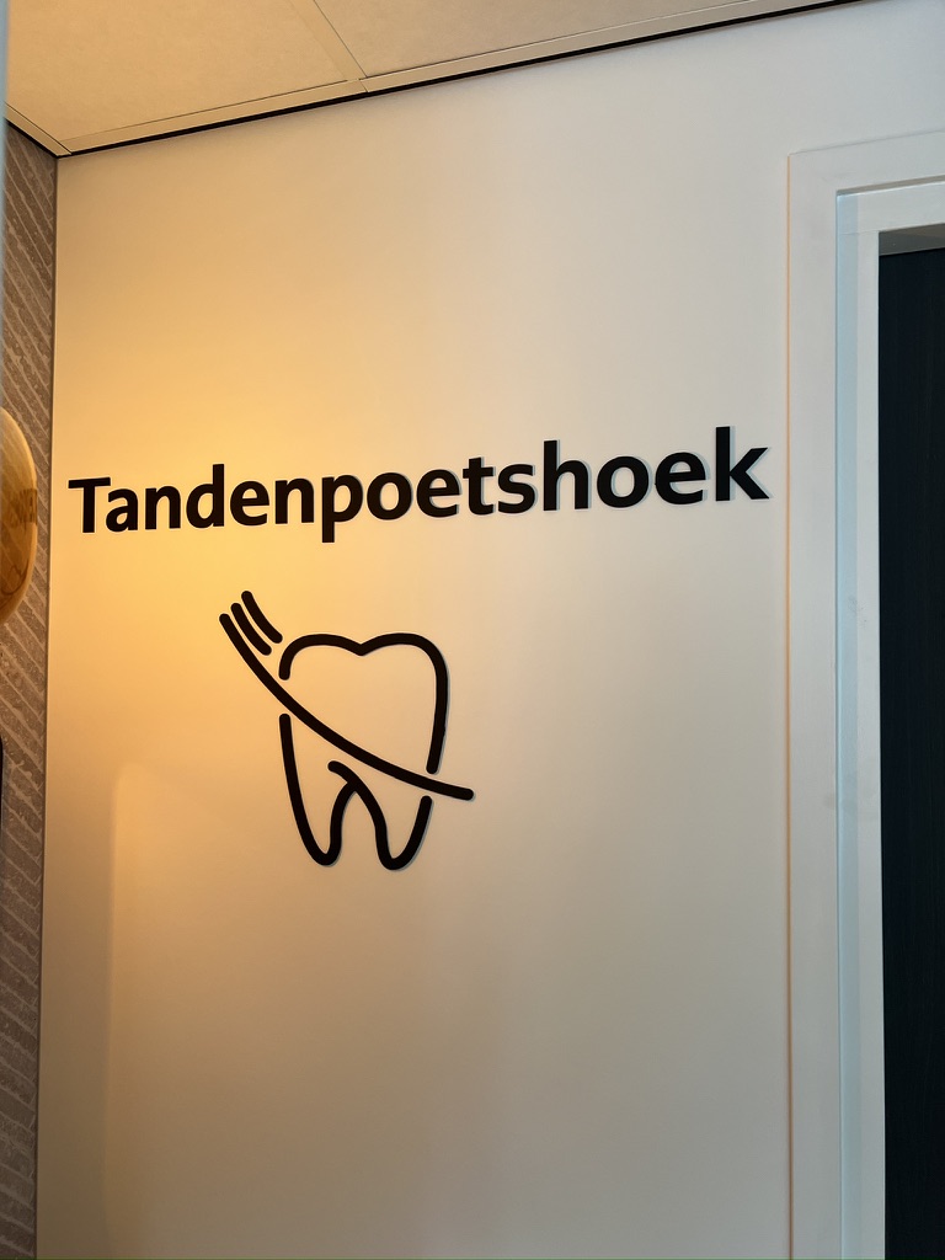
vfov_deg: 67.3
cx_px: 472
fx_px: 946
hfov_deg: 53.1
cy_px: 630
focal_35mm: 26
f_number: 1.5
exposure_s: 1/100
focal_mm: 5.7
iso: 125
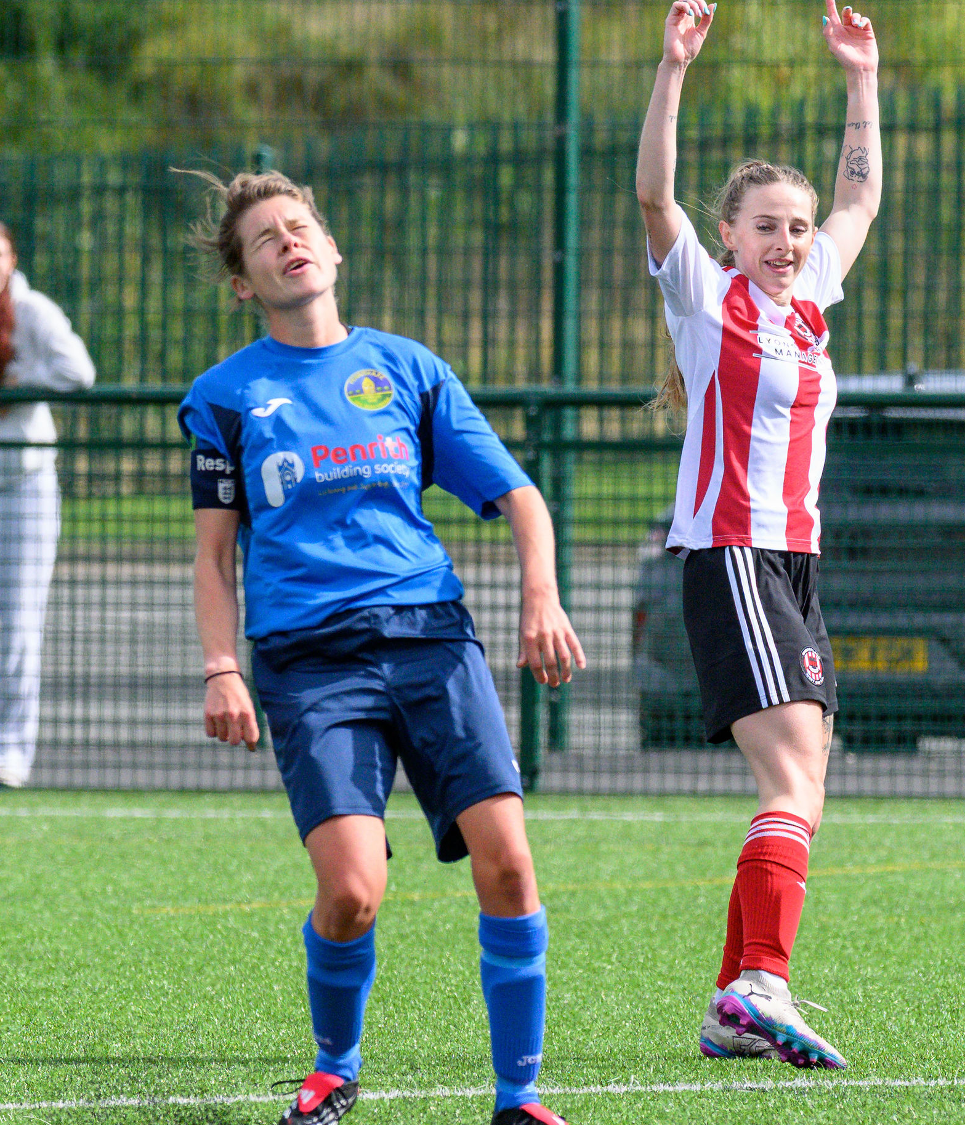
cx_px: 537
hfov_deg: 2.3
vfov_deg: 2.7
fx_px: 23842
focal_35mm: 696
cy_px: 401
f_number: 5
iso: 1100
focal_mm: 220
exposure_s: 1/4000
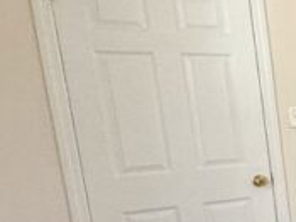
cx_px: 622
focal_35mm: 64
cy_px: 181
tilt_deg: -9.4
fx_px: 547
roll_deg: +1.2
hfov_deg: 17.9
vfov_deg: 22.6
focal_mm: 2.22
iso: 125
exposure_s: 1/120
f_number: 2.2
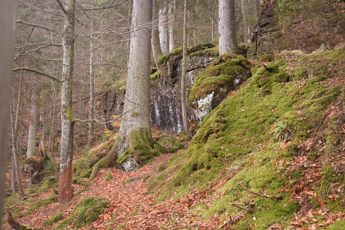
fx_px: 403
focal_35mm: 42
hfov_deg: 46.4
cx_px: 174
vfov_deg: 31.9
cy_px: 113
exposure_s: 1/60
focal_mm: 41
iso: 500
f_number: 4.5
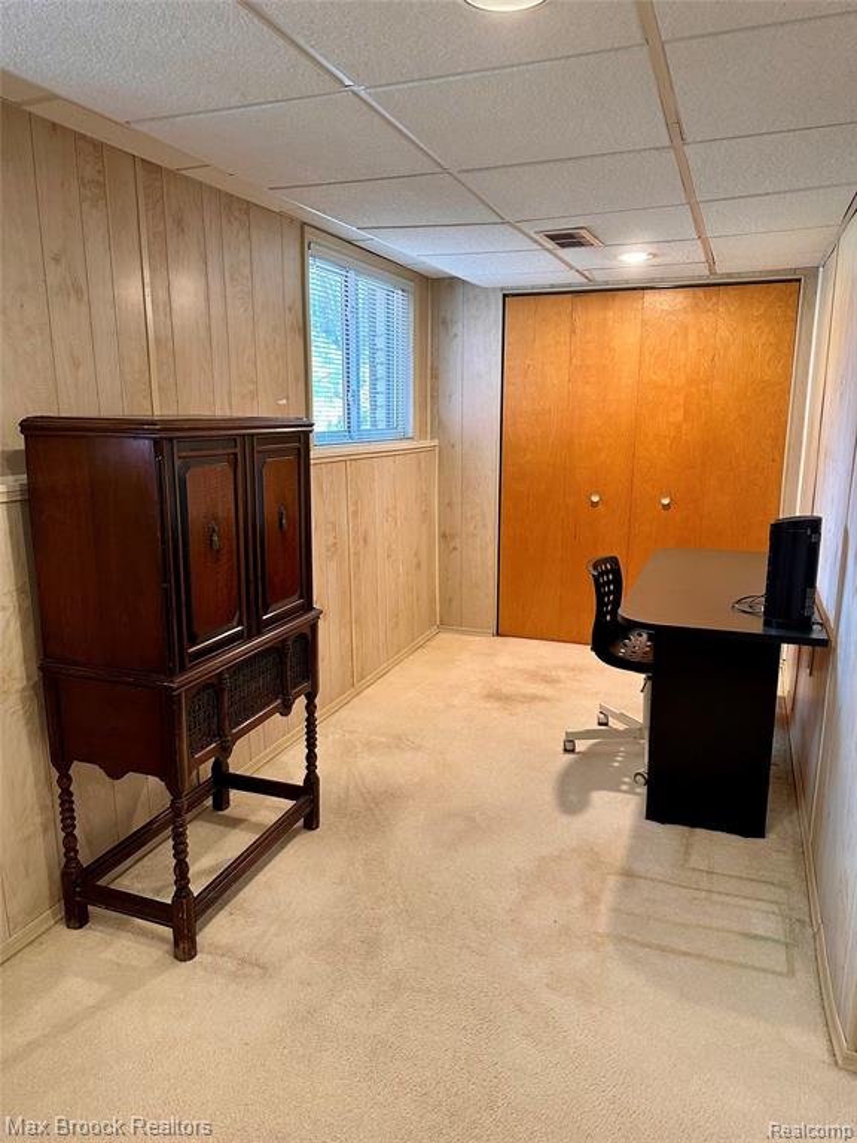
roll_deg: -1.1
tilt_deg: -11.0
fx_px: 792
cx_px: 428
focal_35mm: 24
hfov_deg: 56.8
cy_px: 572
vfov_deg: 71.6
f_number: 1.78
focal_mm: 6.86
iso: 200
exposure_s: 1/120
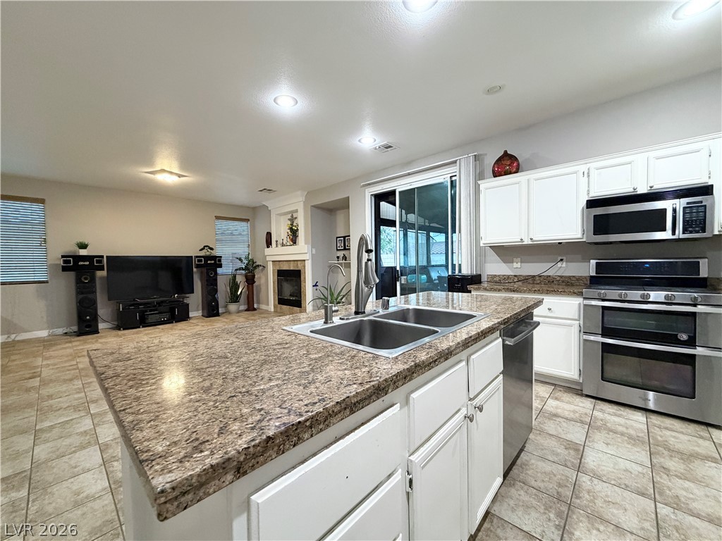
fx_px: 292
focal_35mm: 14
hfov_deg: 102.1
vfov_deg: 85.7
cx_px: 361
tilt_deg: -2.5
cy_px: 270
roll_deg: +1.2
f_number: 2.2
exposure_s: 1/60
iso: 500
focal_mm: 2.22
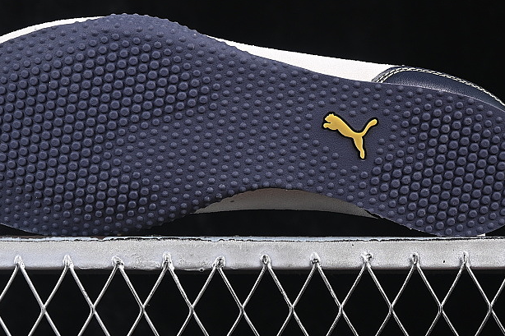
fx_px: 1851
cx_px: 230
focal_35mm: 132
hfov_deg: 15.5
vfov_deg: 10.3
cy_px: 53
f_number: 6.3
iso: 160
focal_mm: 50
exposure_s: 1/60
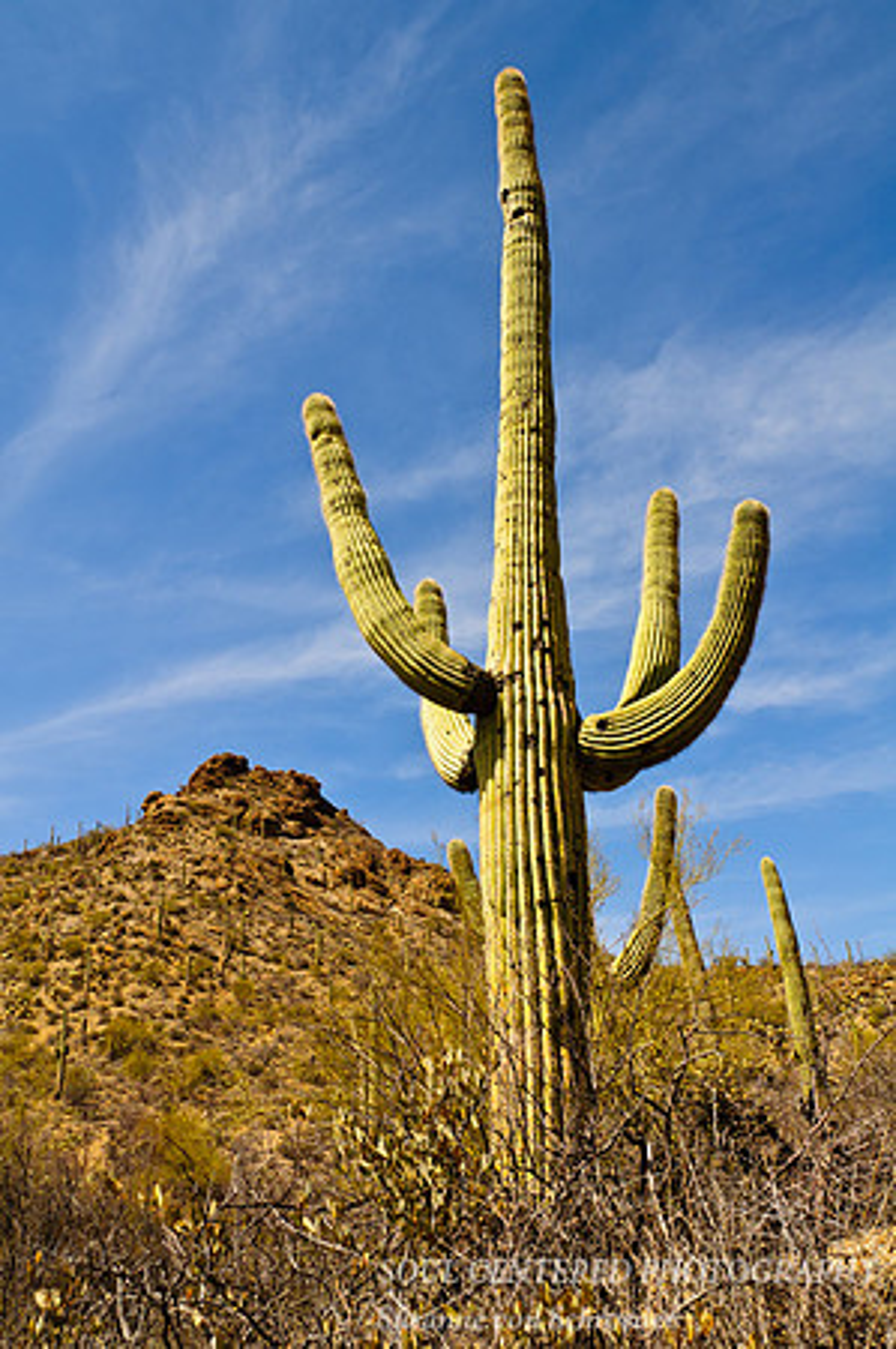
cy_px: 674
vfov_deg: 57.3
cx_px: 448
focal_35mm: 33
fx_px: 1235
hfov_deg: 39.9
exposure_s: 1/180
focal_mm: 22
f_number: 13
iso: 200
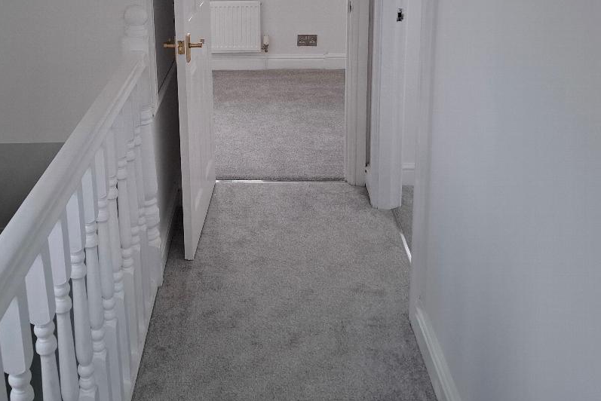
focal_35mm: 39
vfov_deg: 32.4
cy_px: 36
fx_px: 651
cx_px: 222
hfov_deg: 49.0
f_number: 1.8
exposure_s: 1/100
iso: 320
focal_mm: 5.54
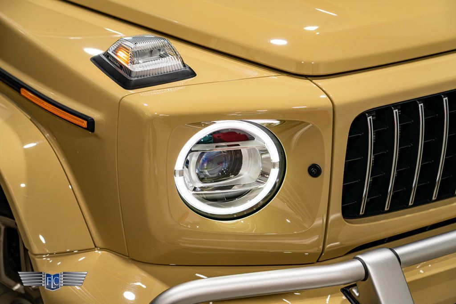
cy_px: 152
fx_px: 811
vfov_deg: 21.2
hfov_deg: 31.4
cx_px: 228
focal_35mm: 64
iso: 1600
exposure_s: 1/100
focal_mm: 64
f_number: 4
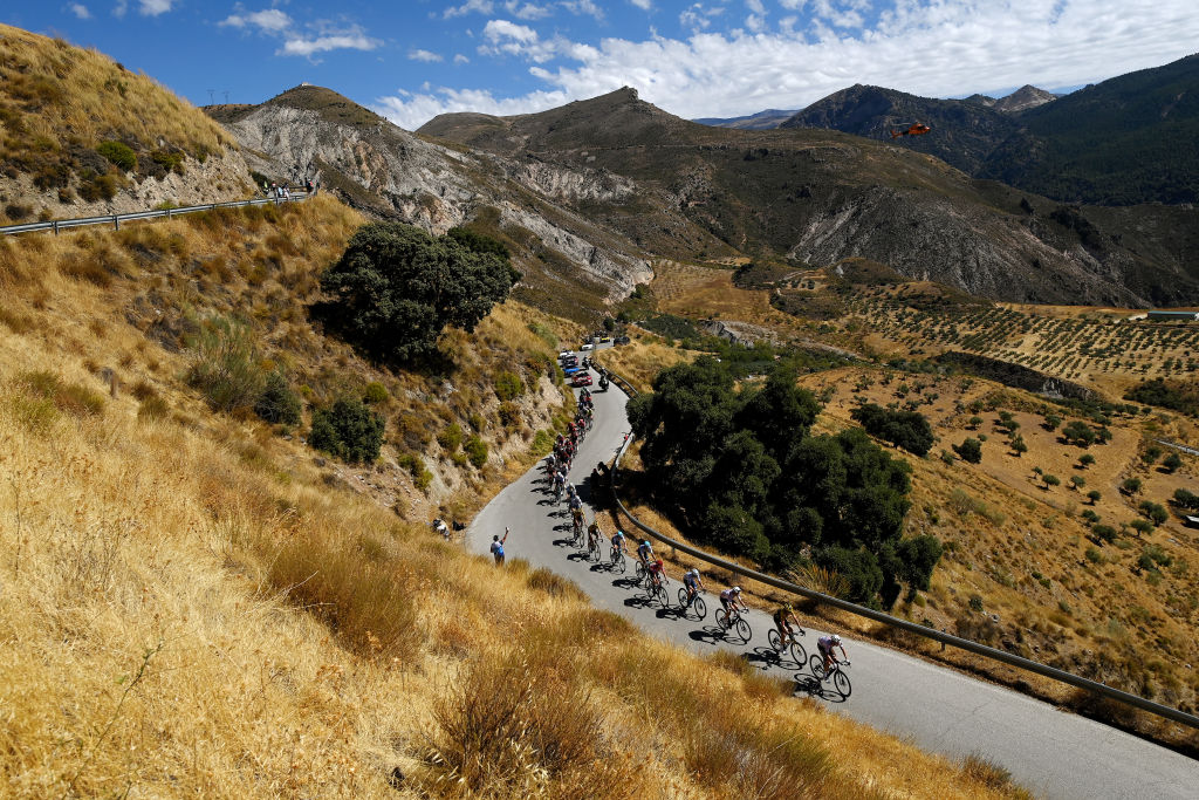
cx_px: 600
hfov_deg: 73.7
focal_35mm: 24
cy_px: 400
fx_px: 799
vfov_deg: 53.1
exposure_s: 1/1600
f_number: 8
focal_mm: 24
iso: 200
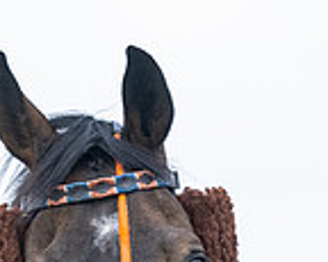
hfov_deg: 2.4
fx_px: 7848
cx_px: 339
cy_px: 364
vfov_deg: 1.9
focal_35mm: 809
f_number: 5
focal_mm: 110
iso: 400
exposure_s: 1/1250
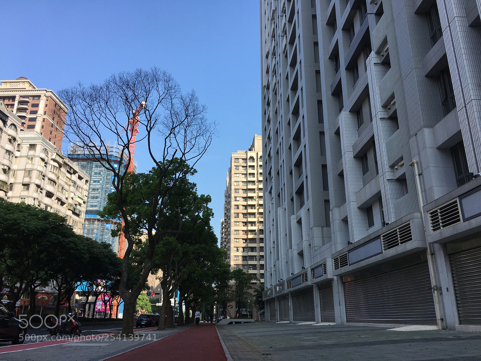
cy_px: 180
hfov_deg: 61.7
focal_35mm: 29
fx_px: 403
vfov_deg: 48.2
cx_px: 240
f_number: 2.2
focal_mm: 4.15
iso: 25
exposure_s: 1/845
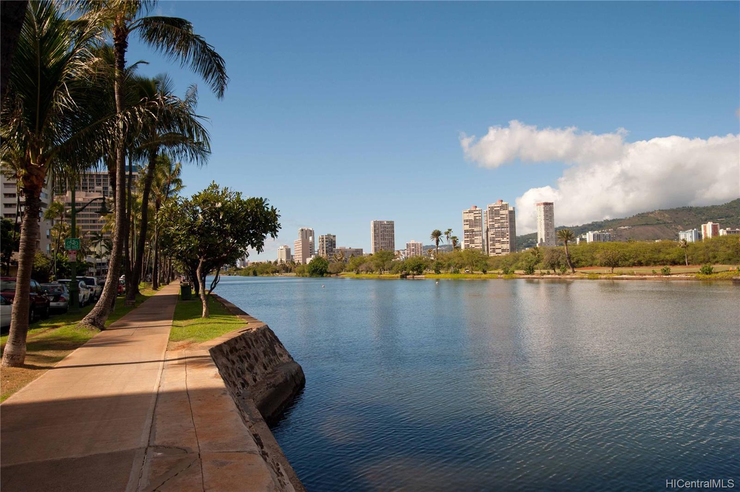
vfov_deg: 46.3
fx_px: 575
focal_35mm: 28
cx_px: 370
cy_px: 246
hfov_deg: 65.5
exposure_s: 1/1250
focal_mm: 28
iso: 640
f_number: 9
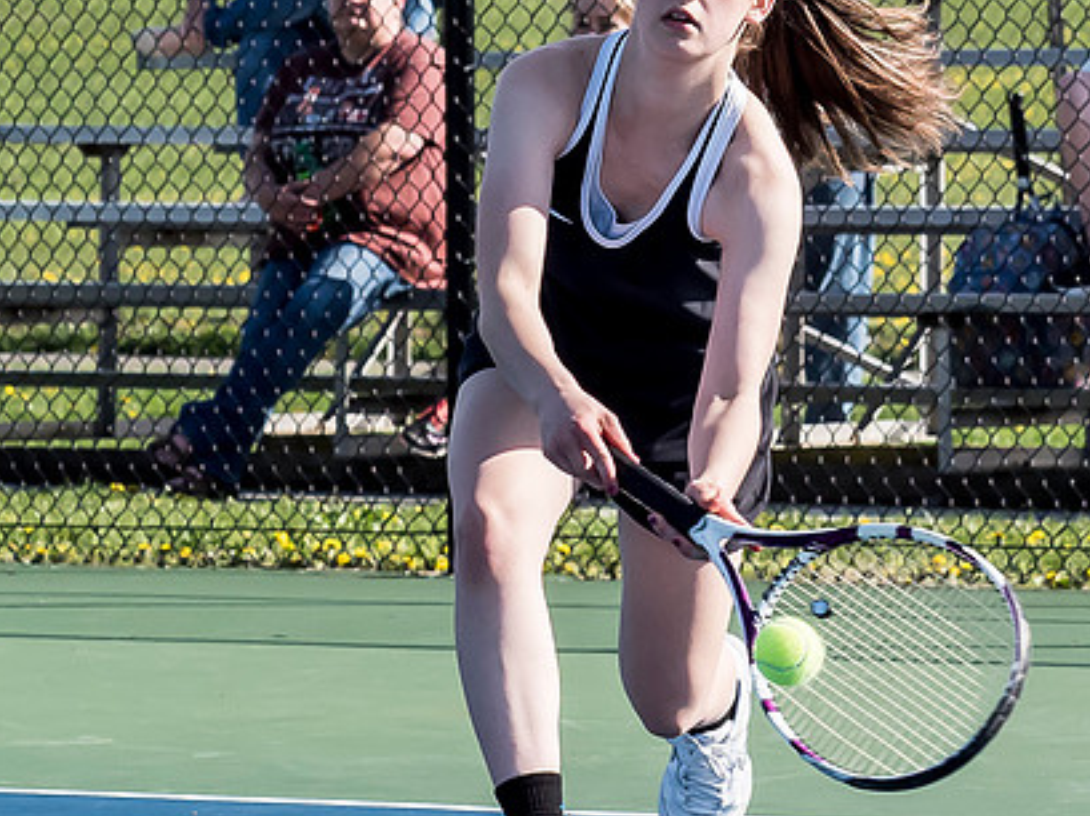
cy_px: 83
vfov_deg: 4.1
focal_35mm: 359
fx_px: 11294
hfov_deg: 5.5
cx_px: 728
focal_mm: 55
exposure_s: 1/1600
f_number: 5
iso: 640
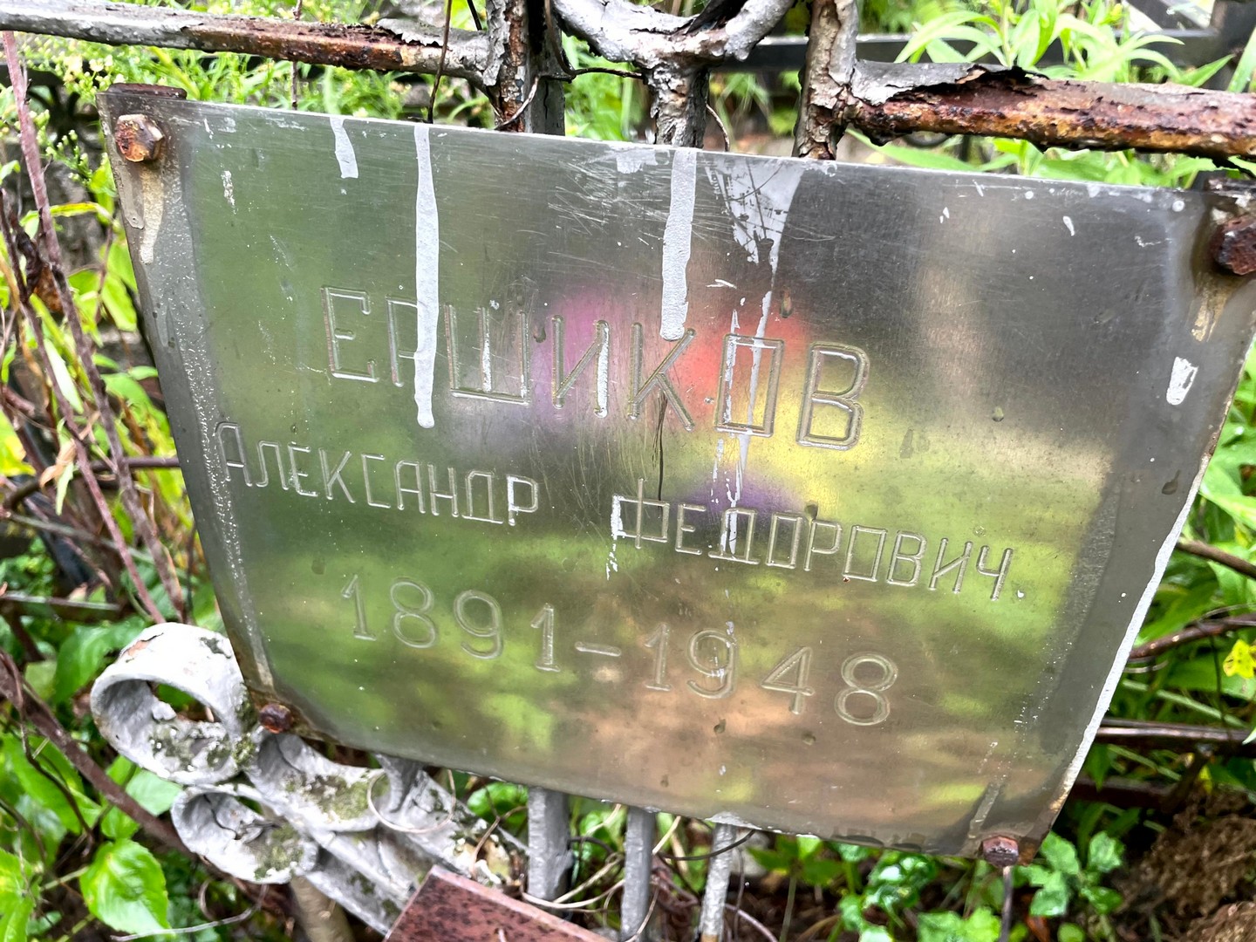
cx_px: 628
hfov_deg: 67.3
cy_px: 471
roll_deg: +2.7
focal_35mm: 26
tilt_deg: -33.7
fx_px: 943
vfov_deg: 53.1
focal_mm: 4.2
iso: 80
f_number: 1.6
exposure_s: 1/121
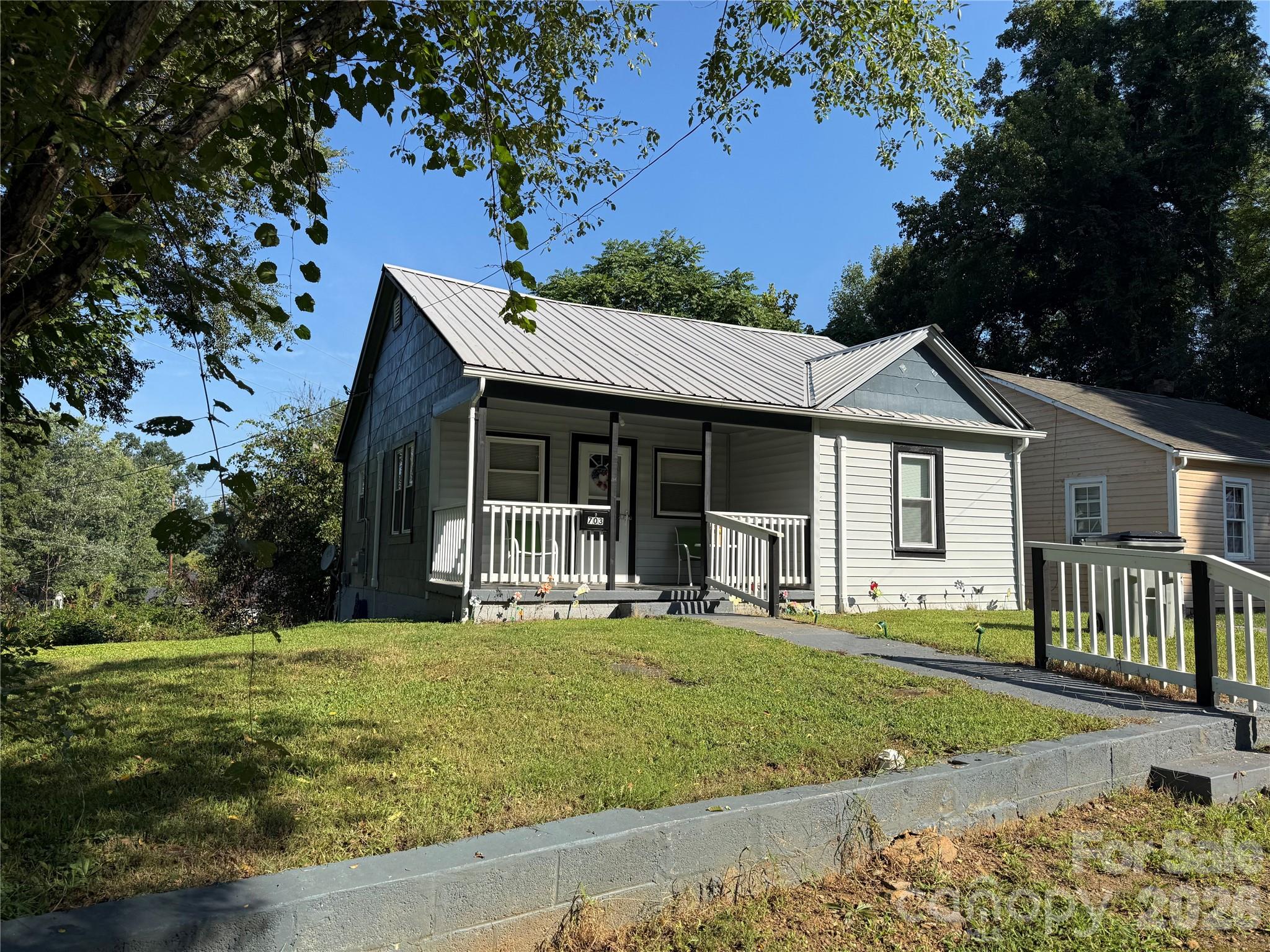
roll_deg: -1.1
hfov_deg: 71.6
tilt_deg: +4.8
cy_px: 476
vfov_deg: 56.8
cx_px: 635
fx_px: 881
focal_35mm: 24
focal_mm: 6.76
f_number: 1.78
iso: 80
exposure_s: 1/3759
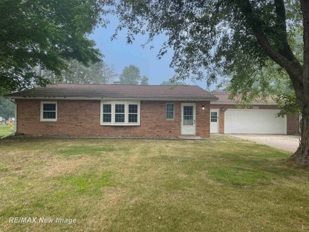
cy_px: 116
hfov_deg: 67.3
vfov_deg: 53.1
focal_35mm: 26
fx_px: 232
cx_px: 154
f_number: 1.6
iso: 32
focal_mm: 4.2
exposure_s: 1/437
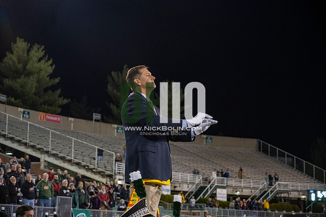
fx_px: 634
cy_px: 108
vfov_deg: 19.5
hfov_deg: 28.8
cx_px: 163
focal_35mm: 70
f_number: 4
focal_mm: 70
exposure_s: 1/500
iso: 2500
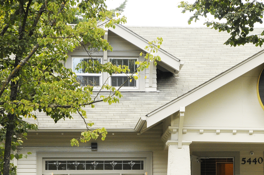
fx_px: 1362
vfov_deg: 7.3
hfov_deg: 11.0
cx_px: 225
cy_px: 151
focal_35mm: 186
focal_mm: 70
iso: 500
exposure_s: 1/640
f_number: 5
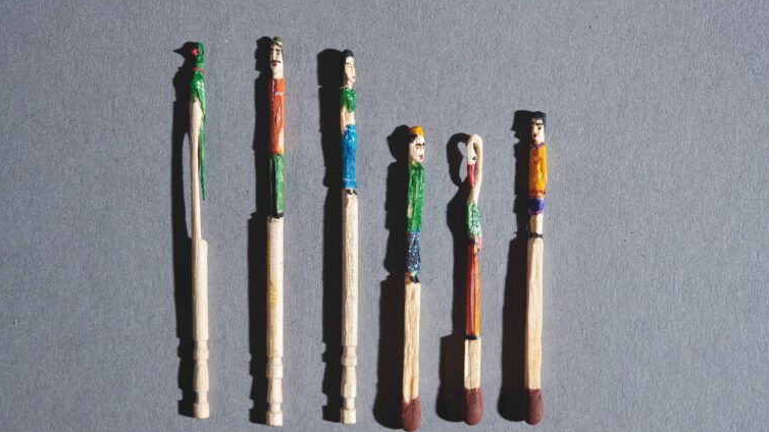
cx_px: 389
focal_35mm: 64
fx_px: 1305
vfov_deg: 18.8
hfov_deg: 32.8
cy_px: 231
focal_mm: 60
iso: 40
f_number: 6.3
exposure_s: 1/125
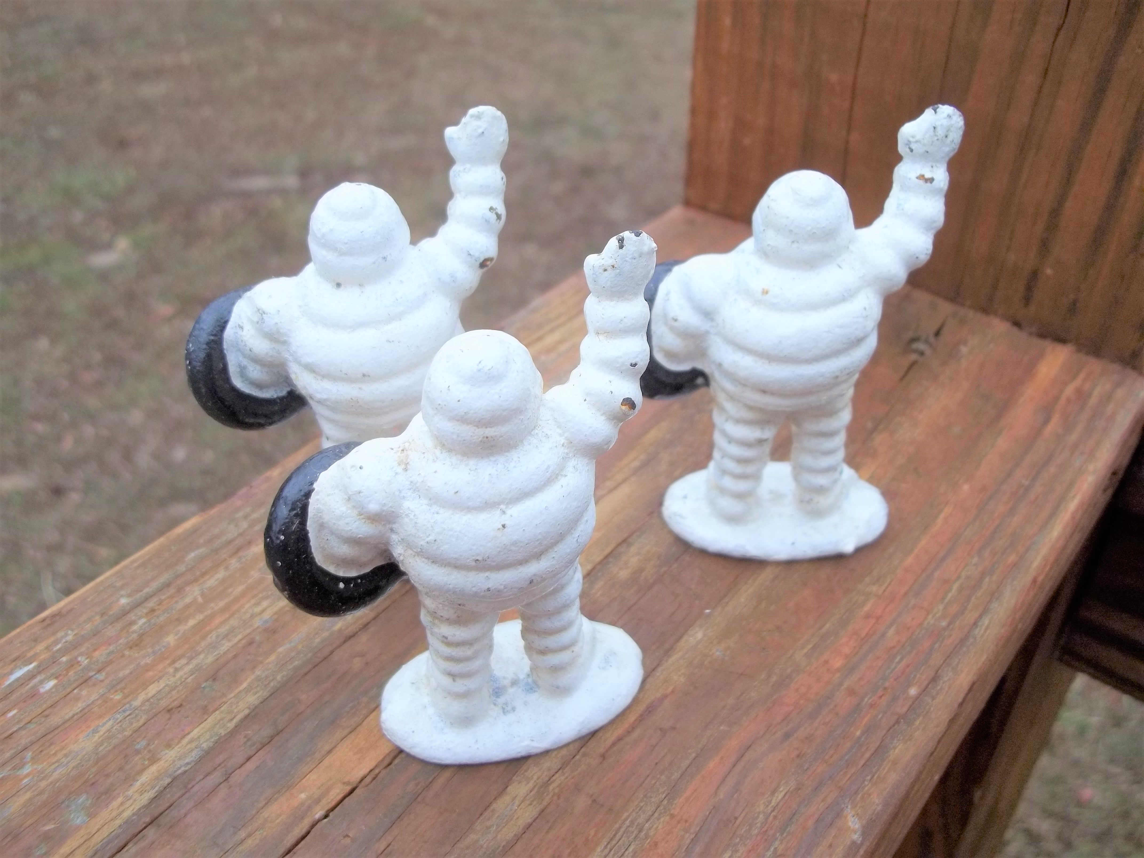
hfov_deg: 56.8
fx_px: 1058
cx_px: 572
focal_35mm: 32
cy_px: 429
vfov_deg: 44.2
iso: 64
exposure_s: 1/125
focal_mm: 5.7
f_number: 2.9
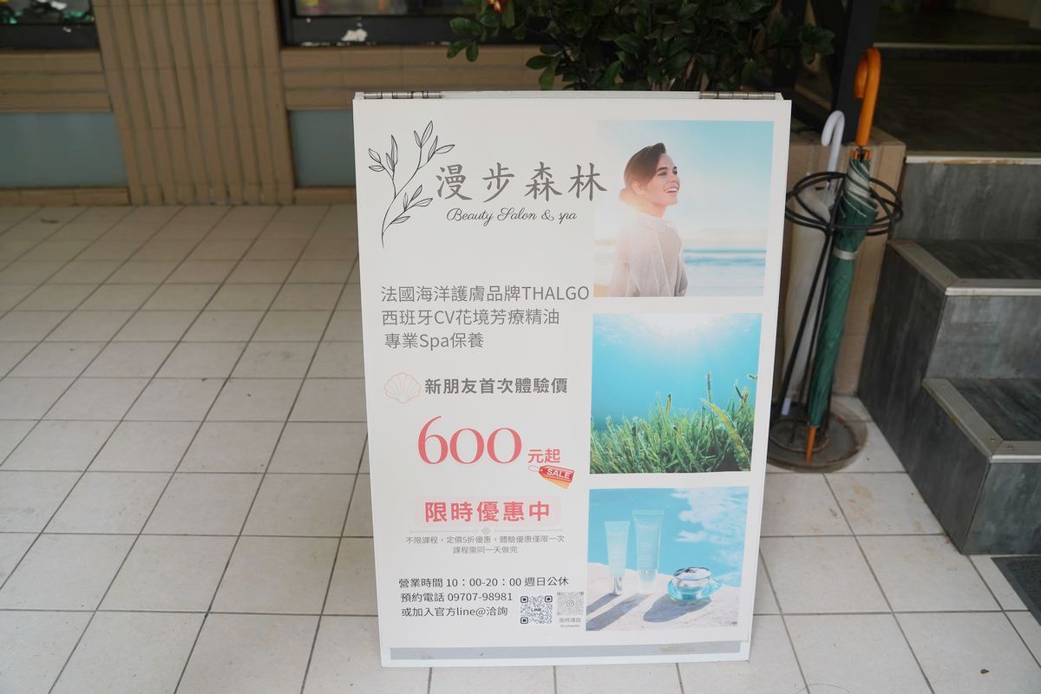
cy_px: 347
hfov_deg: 65.5
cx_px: 520
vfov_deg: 46.4
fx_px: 810
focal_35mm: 28
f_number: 4
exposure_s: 1/160
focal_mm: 28
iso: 250
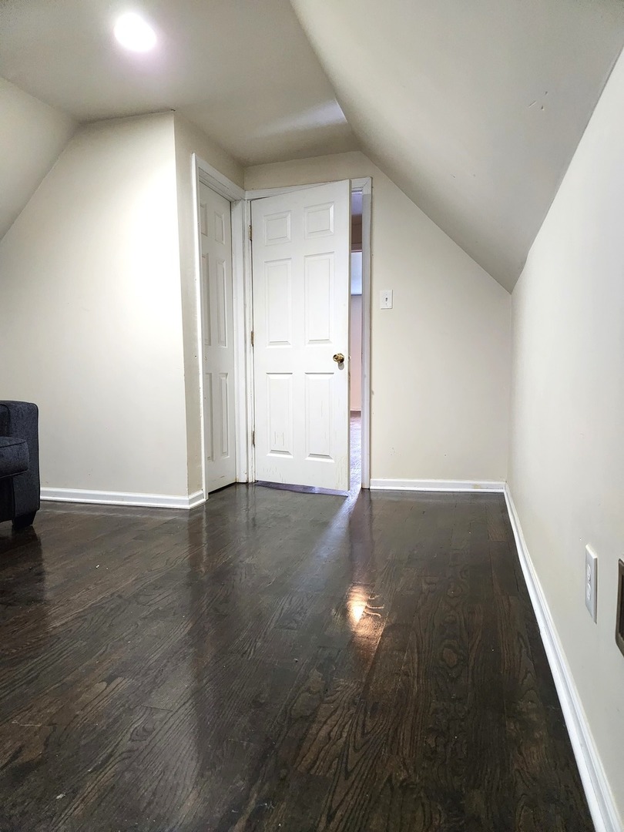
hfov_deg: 58.9
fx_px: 553
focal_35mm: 23
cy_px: 416
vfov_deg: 73.9
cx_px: 312
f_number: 1.8
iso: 1000
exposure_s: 1/120
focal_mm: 5.4
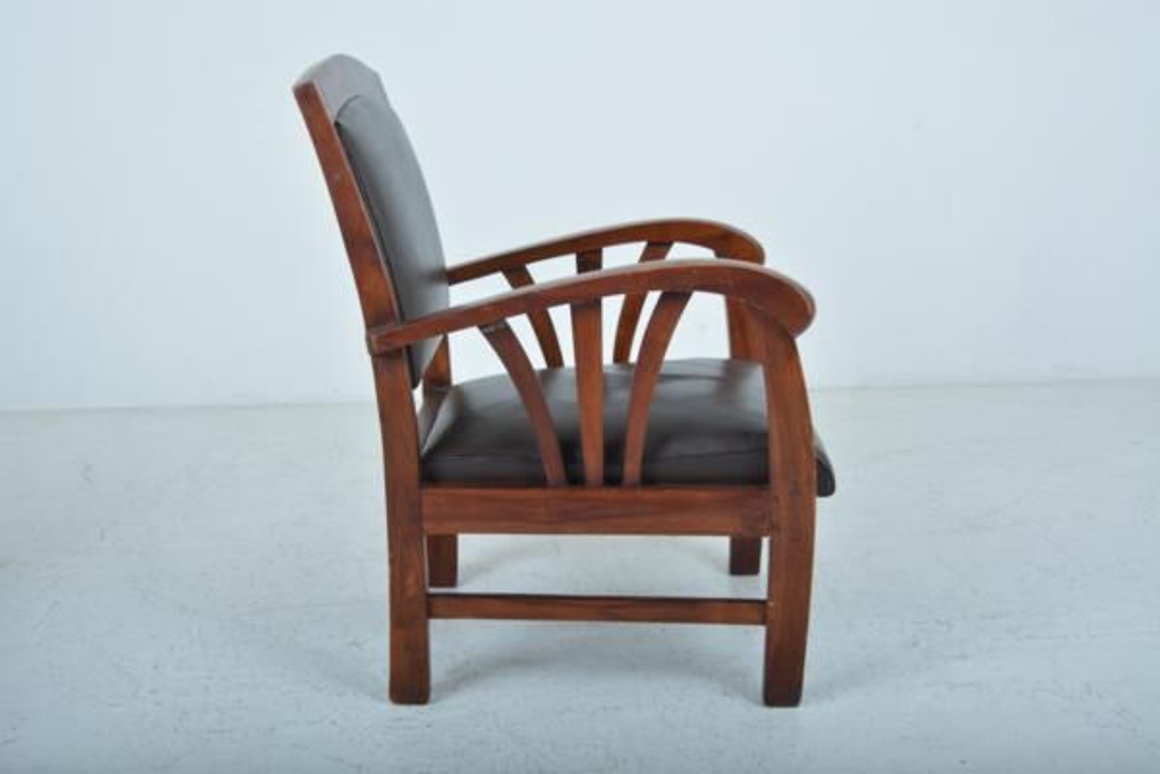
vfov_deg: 28.1
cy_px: 387
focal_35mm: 48
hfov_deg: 41.1
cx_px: 580
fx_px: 1547
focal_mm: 32
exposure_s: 1/200
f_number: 10
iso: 640
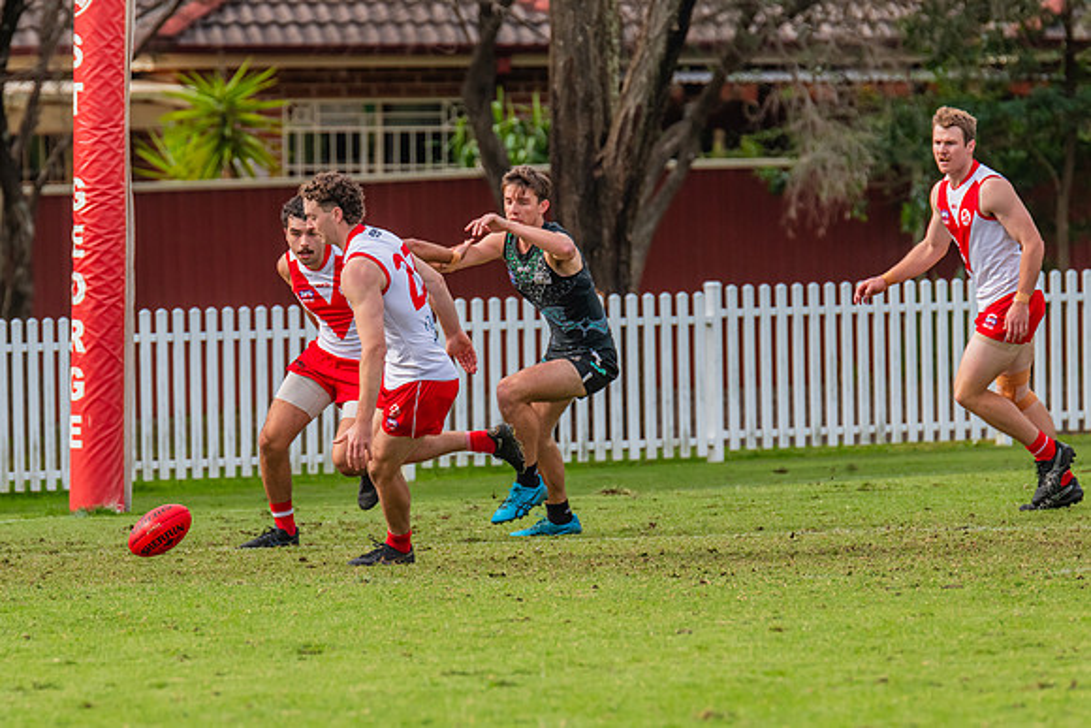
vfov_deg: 2.5
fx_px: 16540
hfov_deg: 3.8
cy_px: 341
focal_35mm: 546
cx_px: 409
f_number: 6.3
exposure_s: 1/1600
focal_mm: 420
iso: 800
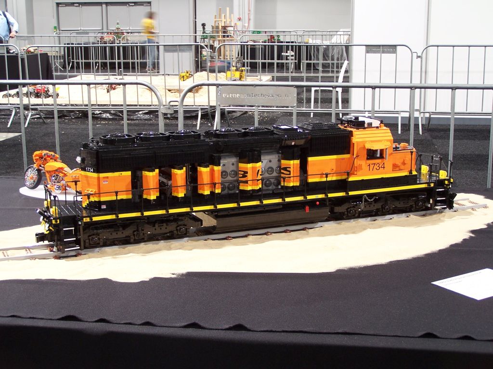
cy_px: 184
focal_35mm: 59
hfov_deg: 32.7
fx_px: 840
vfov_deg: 24.8
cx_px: 246
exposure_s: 1/3
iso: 80
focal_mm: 9.8
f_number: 3.1
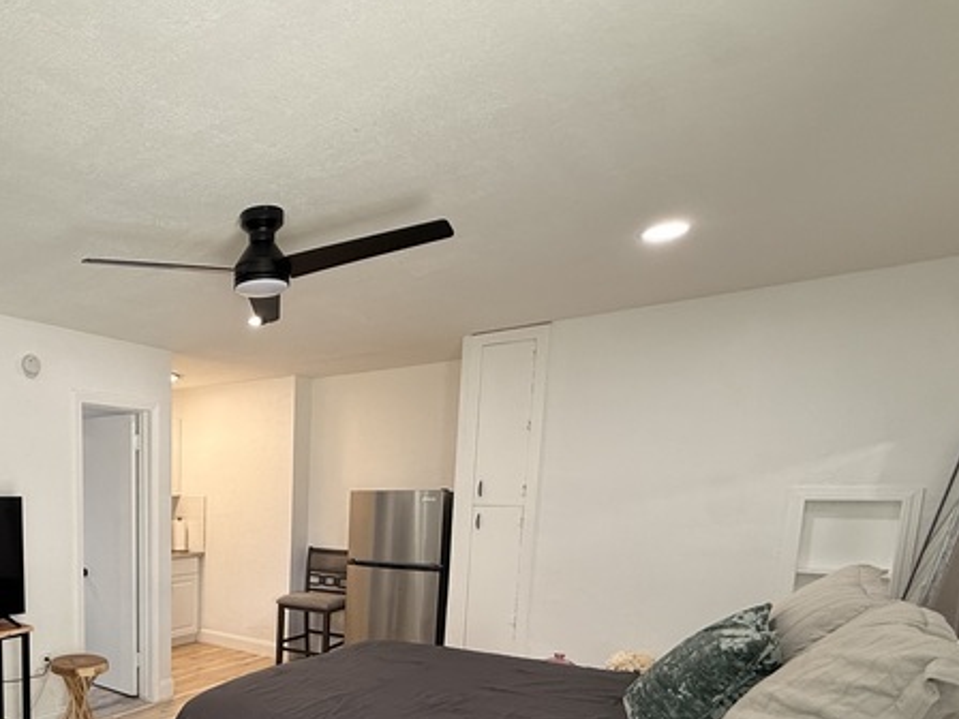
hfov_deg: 61.8
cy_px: 582
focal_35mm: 25
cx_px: 154
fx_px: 693
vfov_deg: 51.2
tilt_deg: -7.2
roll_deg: -0.3
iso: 125
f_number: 2.2
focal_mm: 2.22
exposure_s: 1/120
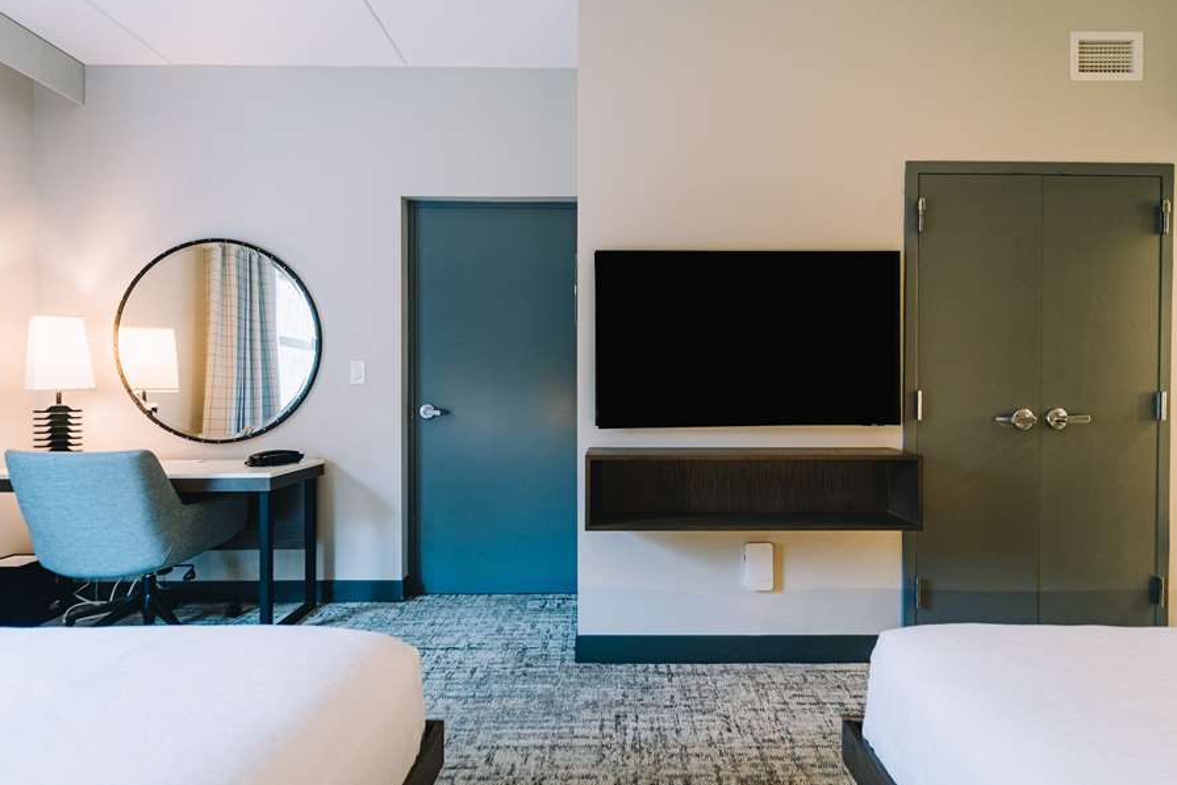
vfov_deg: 73.8
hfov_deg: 96.6
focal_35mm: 16
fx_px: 523
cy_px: 391
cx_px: 623
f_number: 4
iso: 1000
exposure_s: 1/200
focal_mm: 14
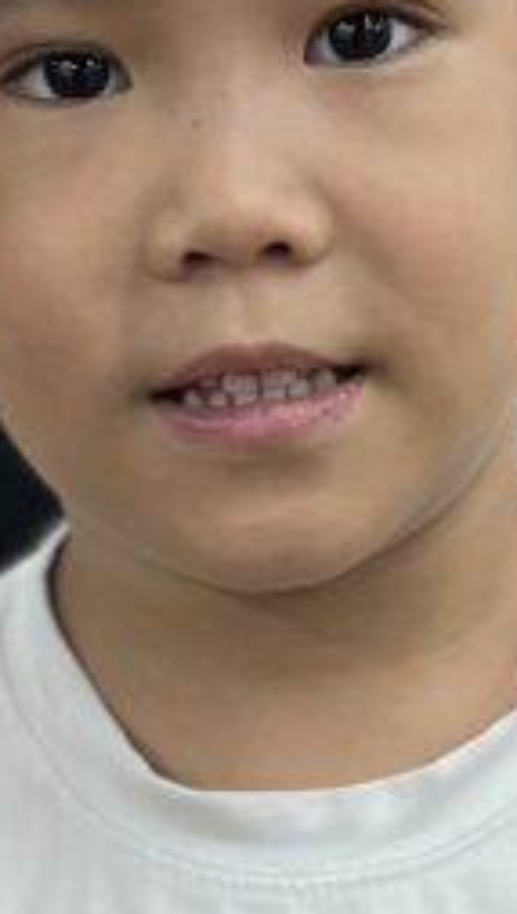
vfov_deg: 14.4
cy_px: 667
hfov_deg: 8.2
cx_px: 380
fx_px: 3618
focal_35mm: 149
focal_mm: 5.1
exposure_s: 1/100
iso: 64
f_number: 1.6
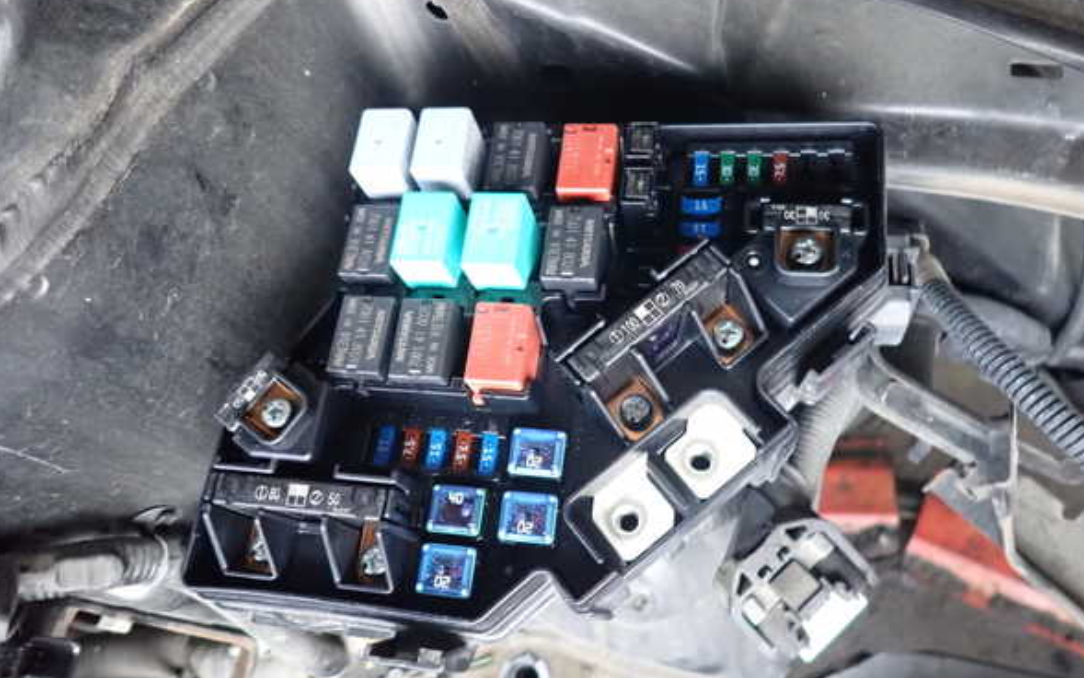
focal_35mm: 27
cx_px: 543
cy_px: 315
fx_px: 798
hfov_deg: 68.4
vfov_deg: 46.0
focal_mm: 4.5
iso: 1250
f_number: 2
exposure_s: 1/250
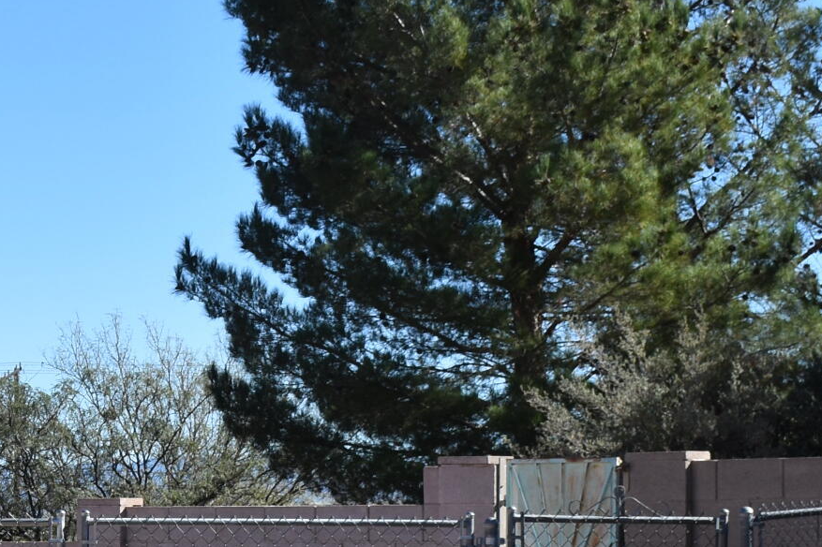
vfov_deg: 8.9
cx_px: -113
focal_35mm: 154
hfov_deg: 13.1
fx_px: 3515
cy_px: 499
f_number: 8
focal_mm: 30
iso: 200
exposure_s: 1/500
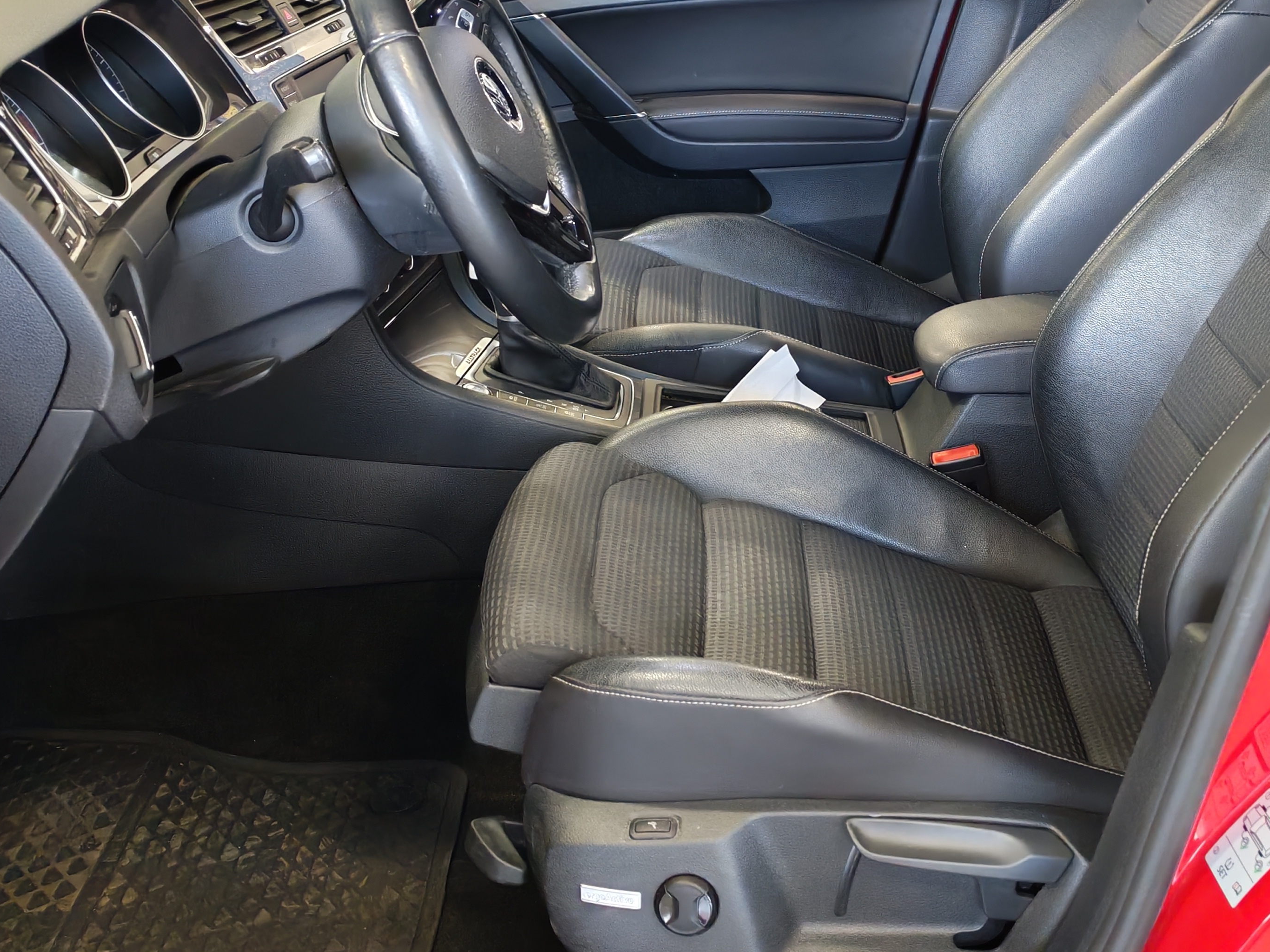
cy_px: 357
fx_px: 1871
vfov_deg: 28.5
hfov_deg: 37.5
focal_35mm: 51
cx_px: 665
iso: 640
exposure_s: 1/100
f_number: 1.9
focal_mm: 6.12
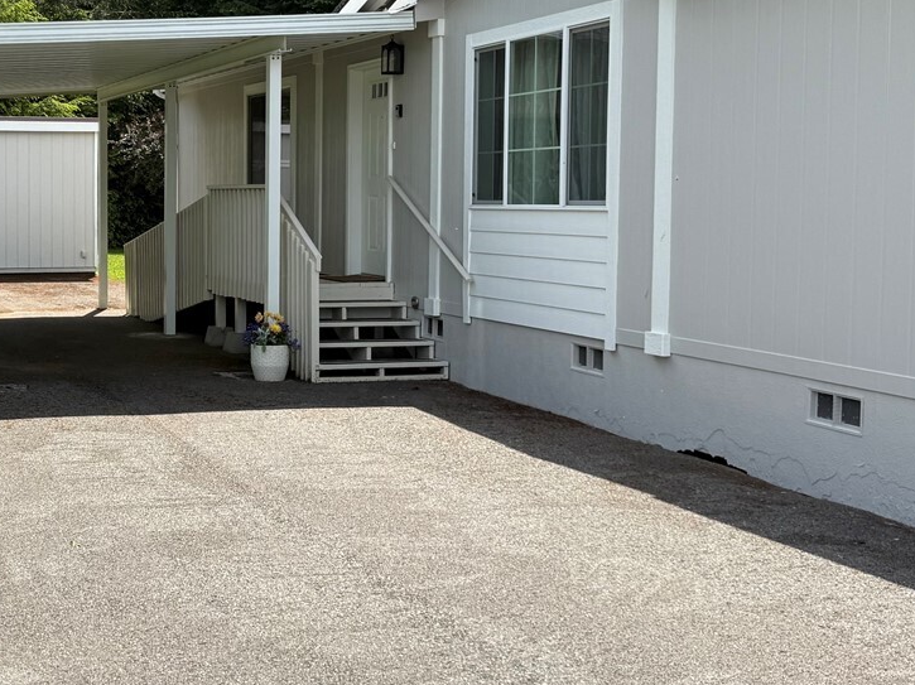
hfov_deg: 34.7
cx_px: 145
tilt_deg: -1.9
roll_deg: -0.2
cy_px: 265
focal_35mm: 53
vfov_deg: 27.4
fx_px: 1400
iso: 80
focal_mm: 6.76
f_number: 1.78
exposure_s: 1/2445
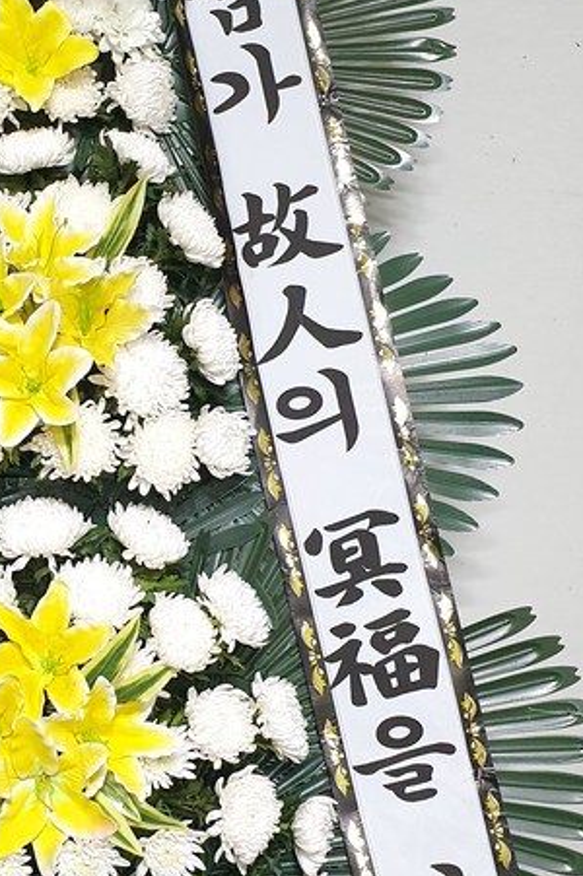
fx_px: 1168
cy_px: 474
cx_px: 49
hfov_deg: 27.0
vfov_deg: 41.1
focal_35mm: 48
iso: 500
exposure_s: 1/40
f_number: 2.4
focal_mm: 4.32
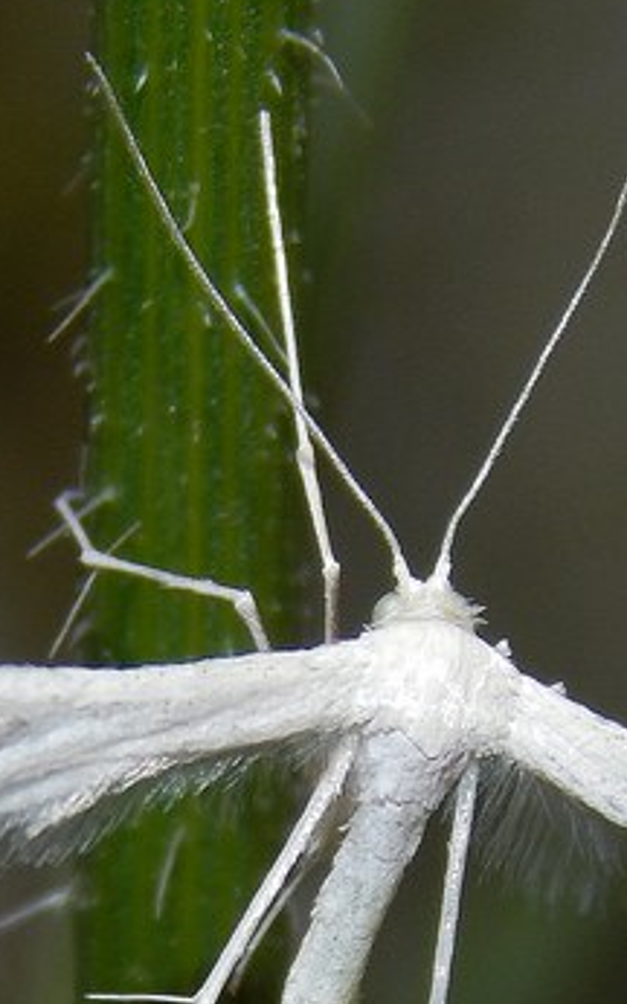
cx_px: 350
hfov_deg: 3.3
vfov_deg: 5.3
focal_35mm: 397
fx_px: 10863
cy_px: 830
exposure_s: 1/250
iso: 125
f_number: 10.1
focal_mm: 28.7
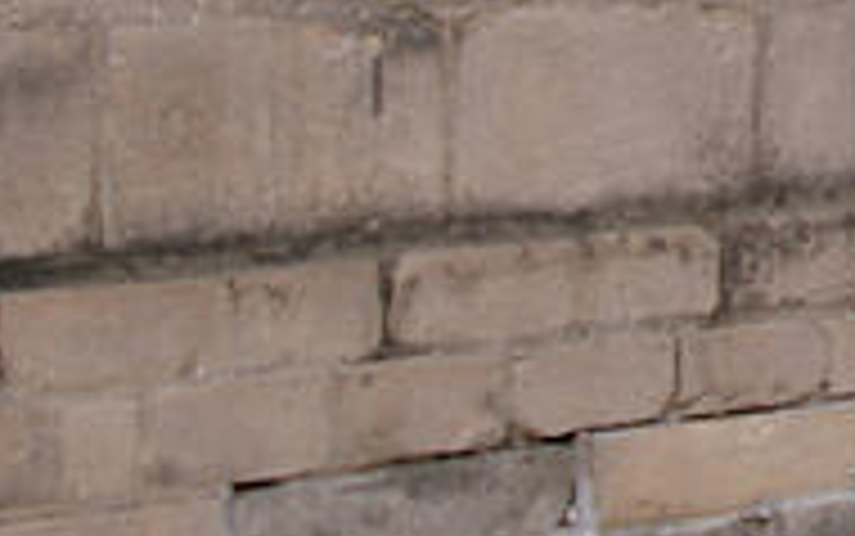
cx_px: 2142
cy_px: -597
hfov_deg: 8.3
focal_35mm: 230
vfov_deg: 5.6
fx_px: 5363
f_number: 8
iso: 100
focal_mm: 28
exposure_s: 1/100
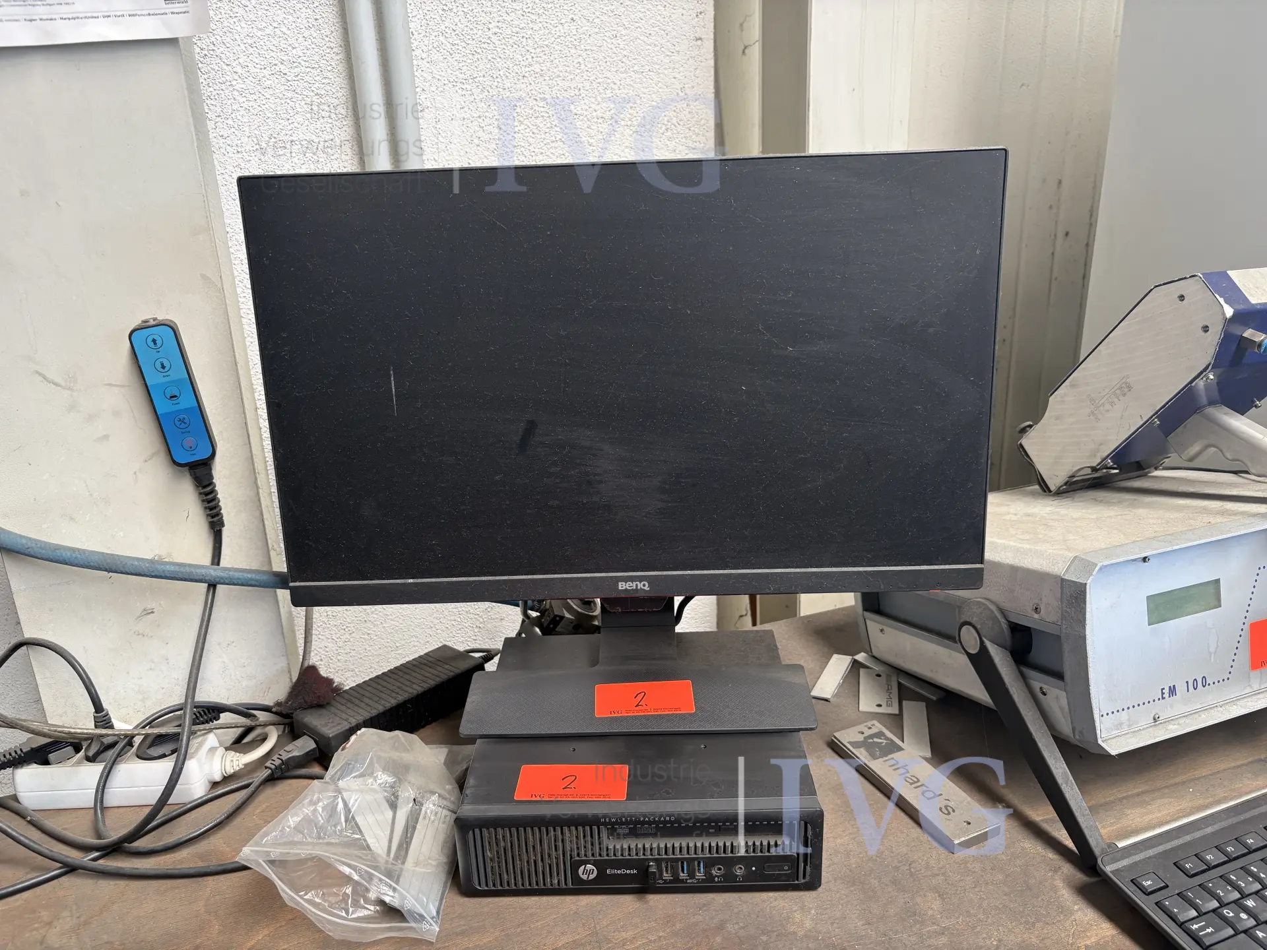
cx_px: 634
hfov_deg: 67.3
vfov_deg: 53.1
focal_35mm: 26
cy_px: 475
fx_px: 952
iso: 125
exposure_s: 1/121
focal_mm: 5.96
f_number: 1.6
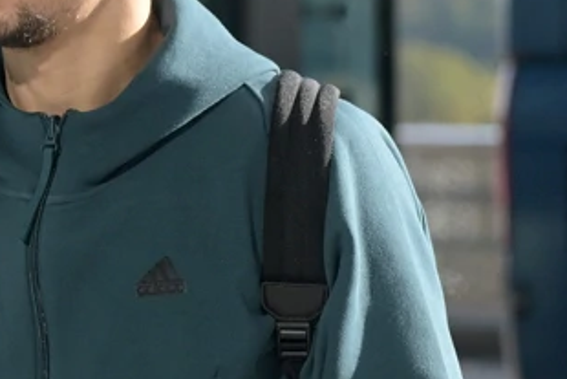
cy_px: 387
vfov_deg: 4.6
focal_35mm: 297
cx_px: 777
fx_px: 4680
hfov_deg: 6.9
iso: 400
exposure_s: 1/2000
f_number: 4
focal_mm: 72
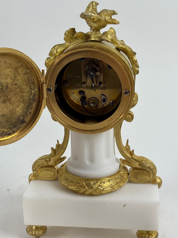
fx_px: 357
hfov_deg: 28.0
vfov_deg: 36.8
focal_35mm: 52
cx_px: 89
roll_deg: +1.1
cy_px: 119
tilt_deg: -19.6
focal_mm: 5.96
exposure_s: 1/234
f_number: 1.6
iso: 50
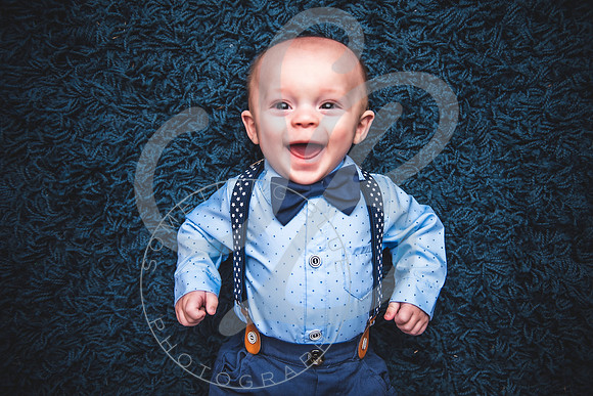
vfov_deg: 41.1
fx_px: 527
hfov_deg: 58.7
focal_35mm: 32
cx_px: 296
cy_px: 198
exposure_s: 1/125
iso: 100
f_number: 2.8
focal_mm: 32
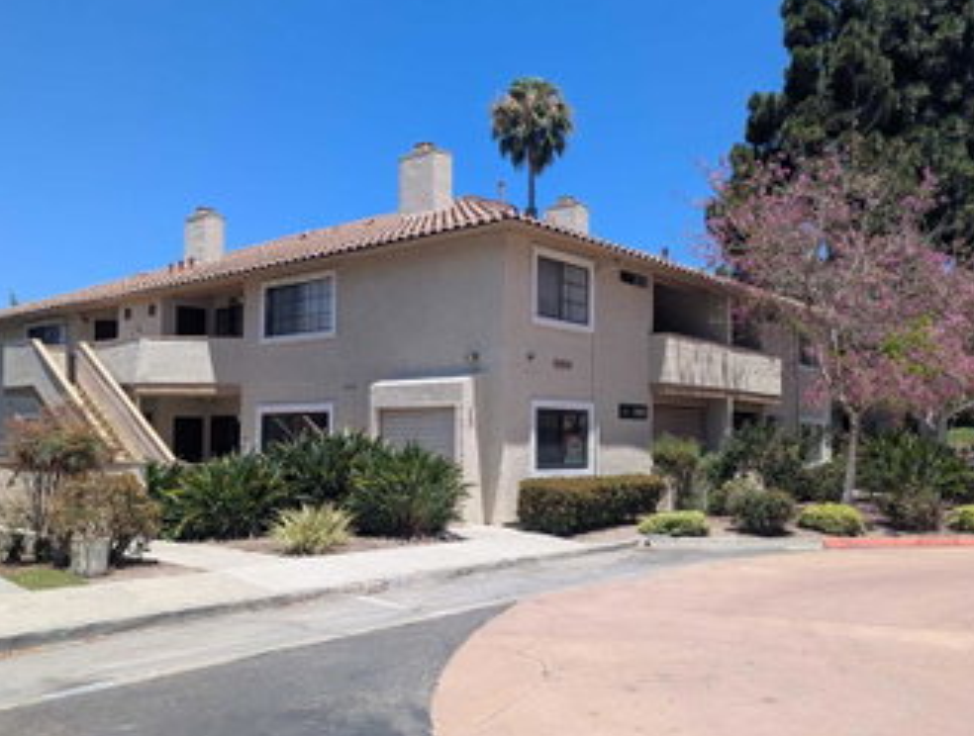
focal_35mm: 31
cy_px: 380
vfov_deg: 45.6
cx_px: 481
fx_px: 875
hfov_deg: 58.2
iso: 42
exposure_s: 1/1550
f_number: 1.85
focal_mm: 6.81
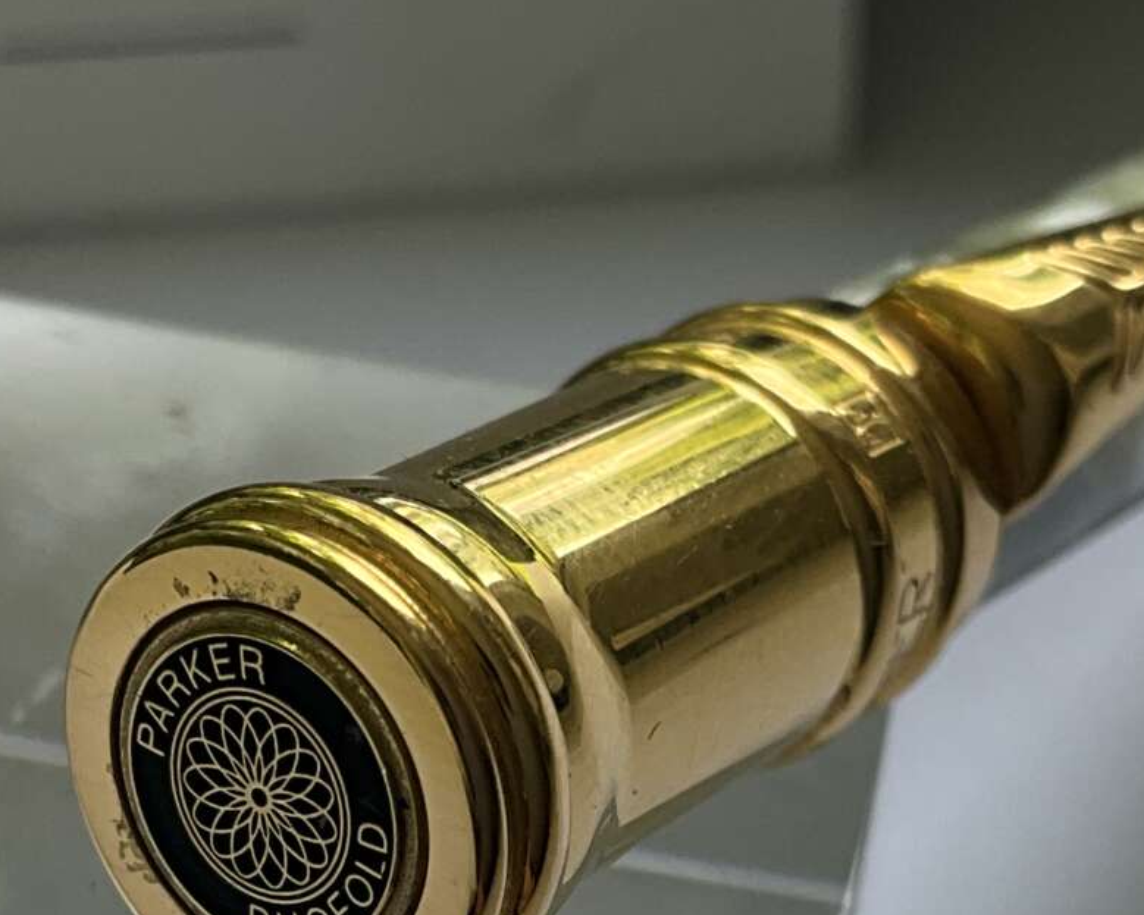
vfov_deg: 16.2
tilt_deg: -55.1
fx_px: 3148
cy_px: 933
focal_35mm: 93
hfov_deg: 20.6
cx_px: 689
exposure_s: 1/156
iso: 20
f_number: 1.8
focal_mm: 3
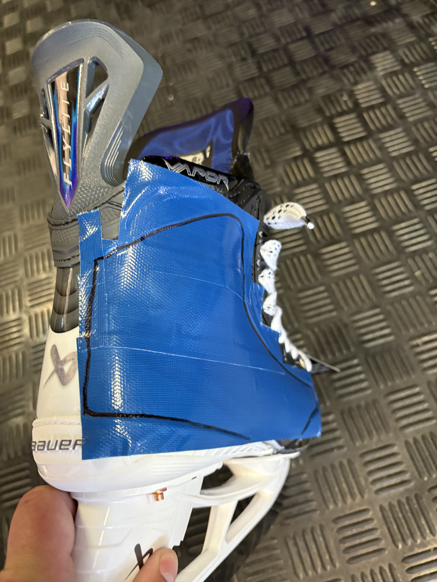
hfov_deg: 53.1
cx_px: 218
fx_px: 438
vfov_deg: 67.3
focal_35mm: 26
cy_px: 291
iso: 400
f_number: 1.6
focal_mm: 5.96
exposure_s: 1/50
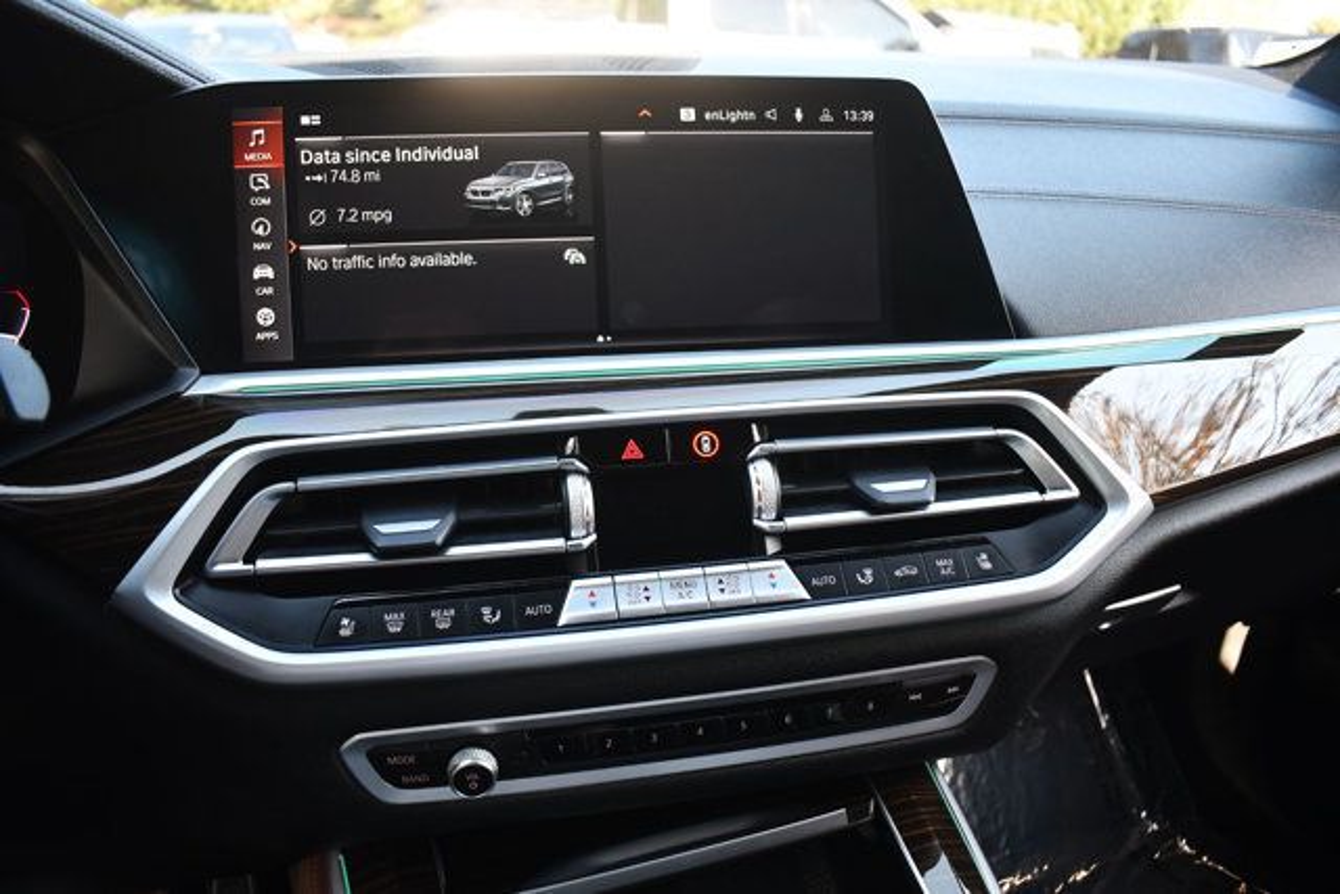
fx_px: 1005
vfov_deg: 48.0
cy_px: 447
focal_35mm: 27
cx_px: 670
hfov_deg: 67.4
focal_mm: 18
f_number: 3.5
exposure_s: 1/125
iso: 800
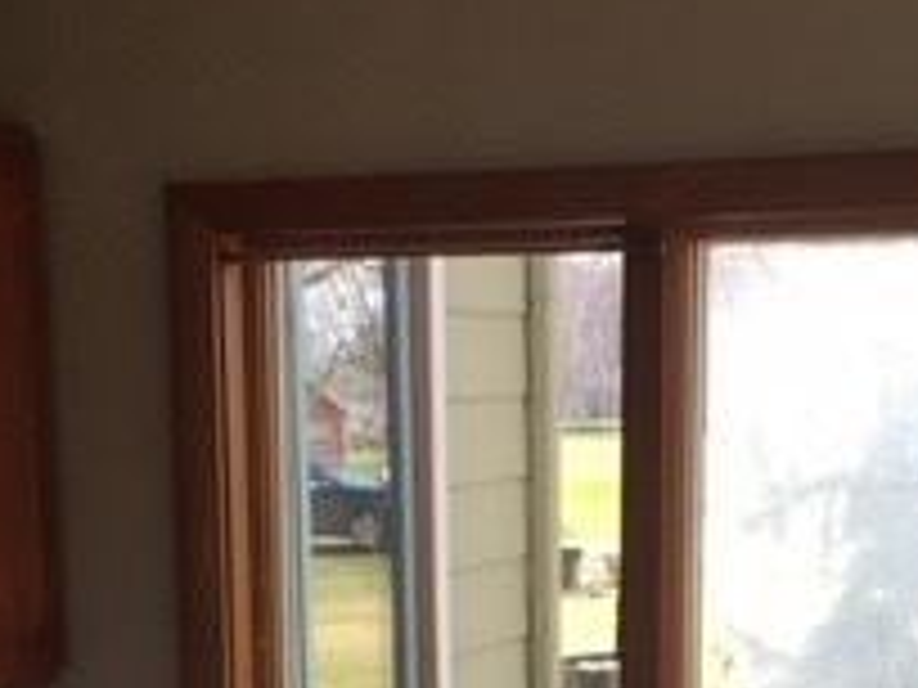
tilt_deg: -11.1
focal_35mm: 91
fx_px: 2413
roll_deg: +0.7
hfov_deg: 21.5
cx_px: 410
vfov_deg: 15.5
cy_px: 877
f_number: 2.2
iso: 25
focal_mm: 4.15
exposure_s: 1/123
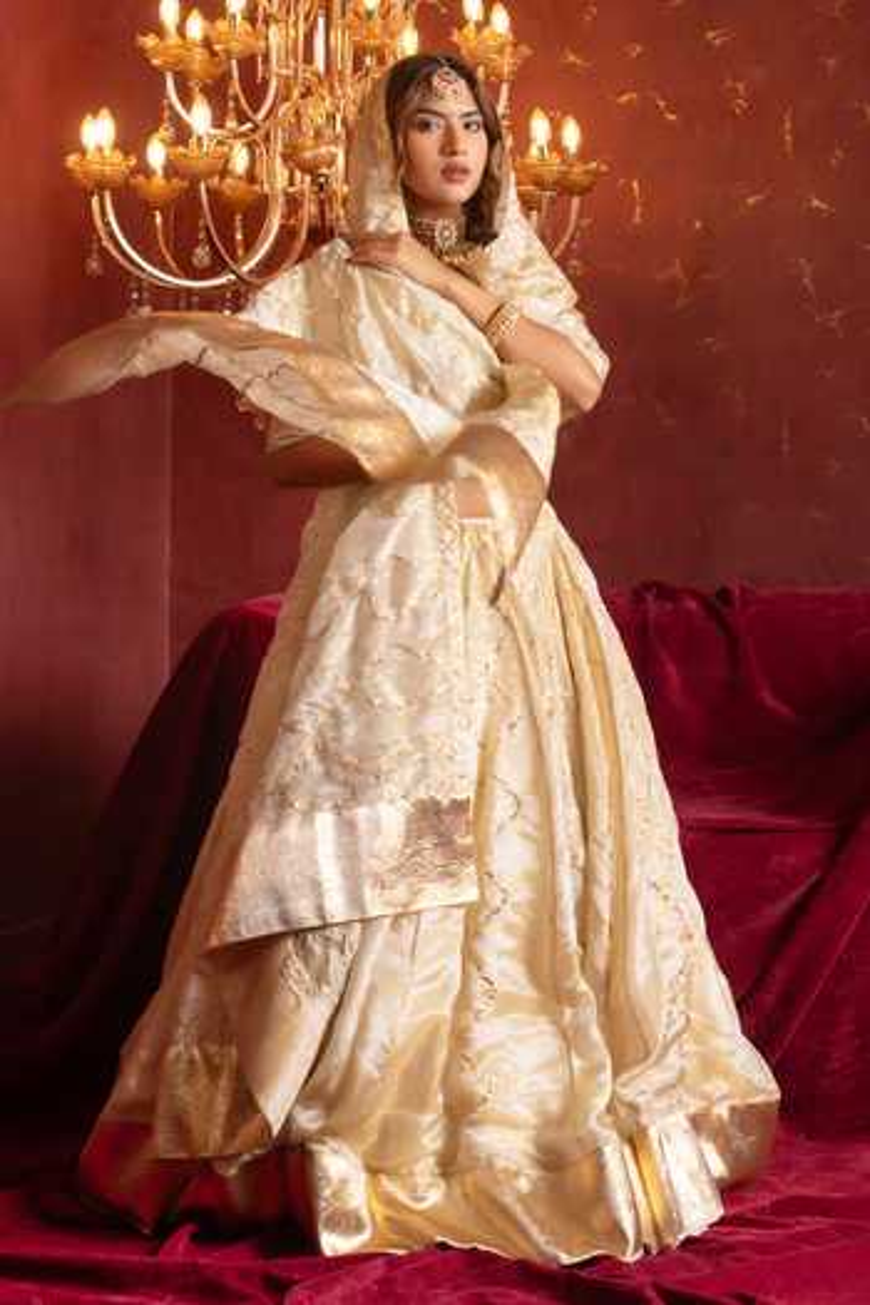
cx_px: 435
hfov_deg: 27.0
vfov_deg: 39.6
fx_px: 1812
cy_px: 652
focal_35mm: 50
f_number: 6.3
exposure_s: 1/160
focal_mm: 50
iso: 200
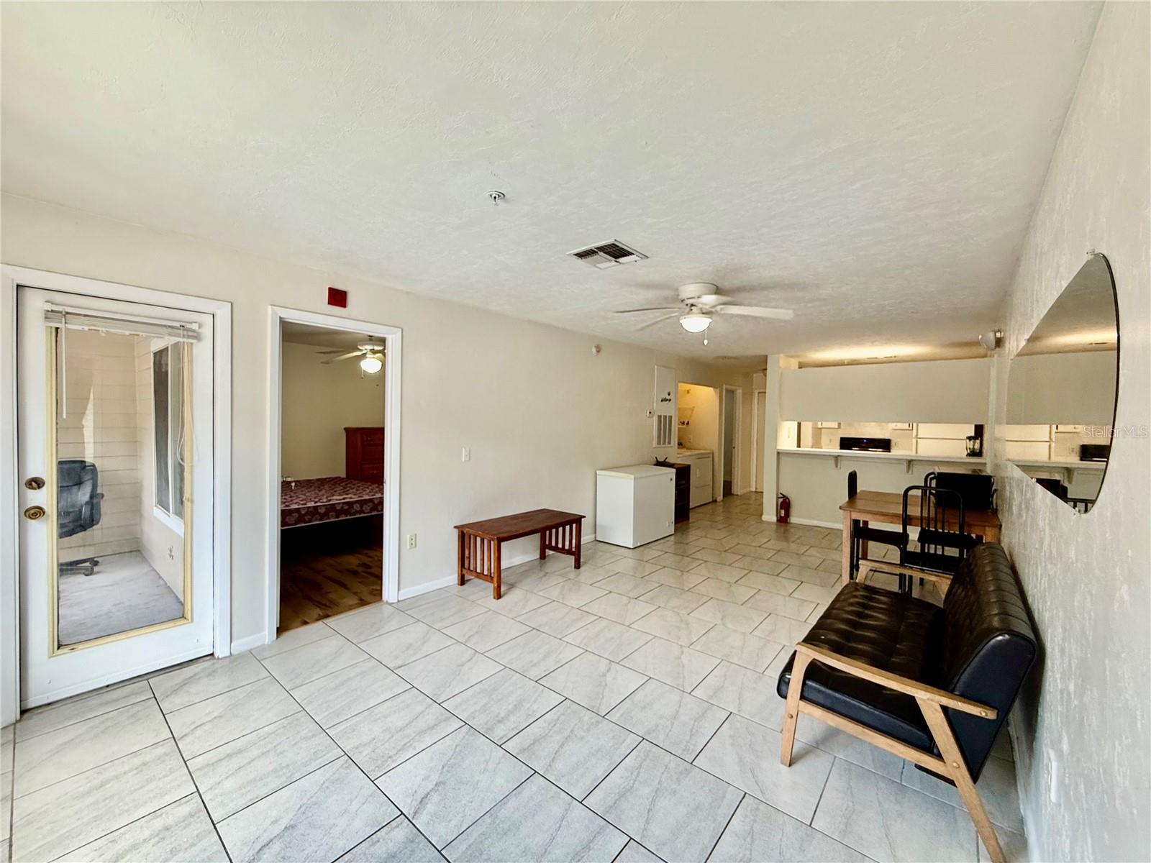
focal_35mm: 14
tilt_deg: -1.3
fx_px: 466
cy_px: 432
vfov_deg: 85.7
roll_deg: -1.6
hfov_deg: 102.1
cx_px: 576
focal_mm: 2.22
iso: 160
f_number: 2.2
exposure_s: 1/120
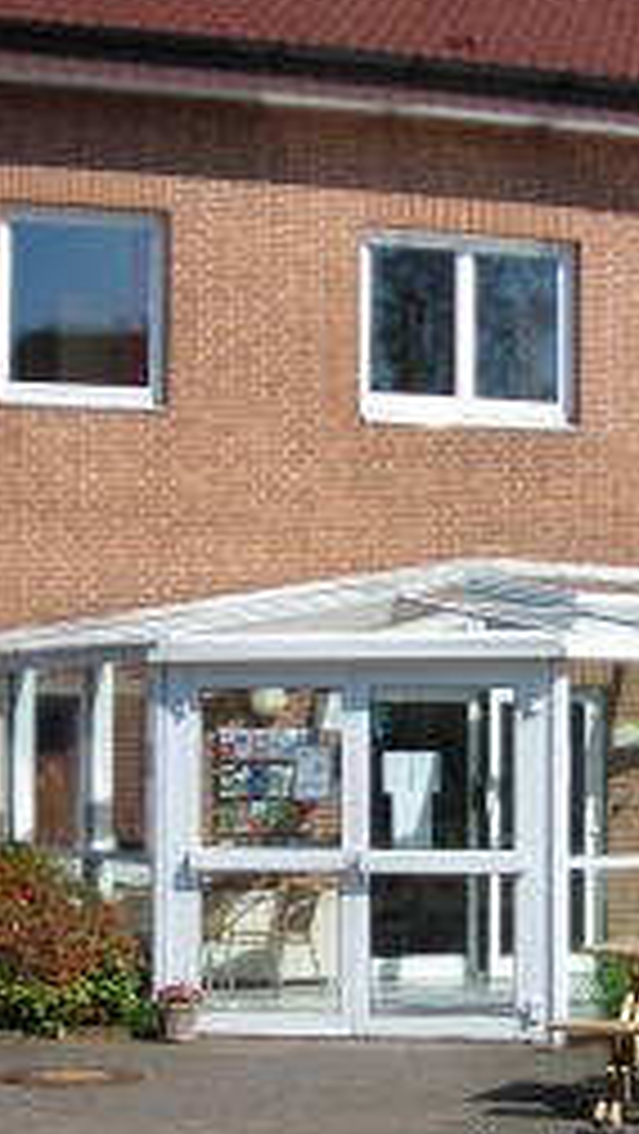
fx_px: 2467
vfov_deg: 25.8
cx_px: 364
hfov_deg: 14.8
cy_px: 700
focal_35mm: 82
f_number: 6.4
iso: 70
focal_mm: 6.3
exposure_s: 1/284
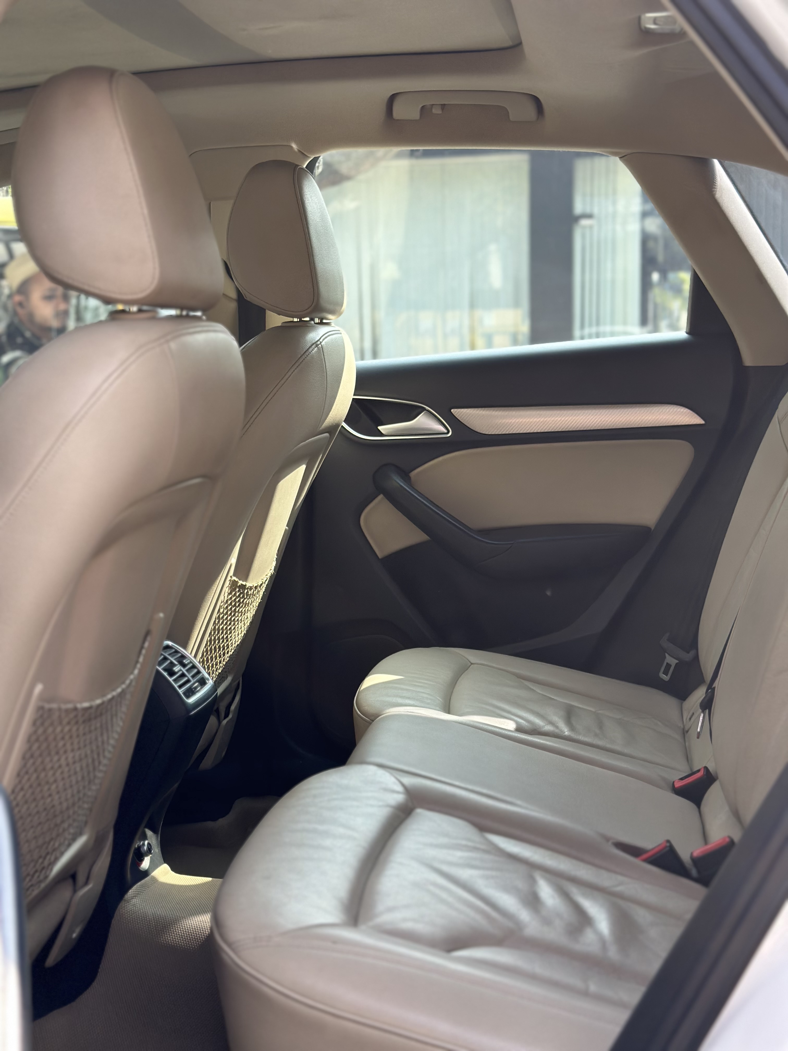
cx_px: 394
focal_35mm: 48
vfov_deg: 39.7
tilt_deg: -7.0
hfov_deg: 30.3
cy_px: 526
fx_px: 1457
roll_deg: +0.3
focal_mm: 6.86
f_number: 1.78
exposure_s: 1/519
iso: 80
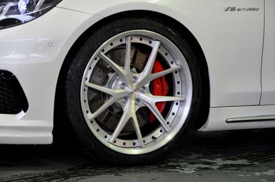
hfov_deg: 15.8
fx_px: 988
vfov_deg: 10.6
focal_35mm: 130
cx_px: 138
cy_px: 92
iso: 800
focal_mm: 85
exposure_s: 1/40
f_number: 5.6
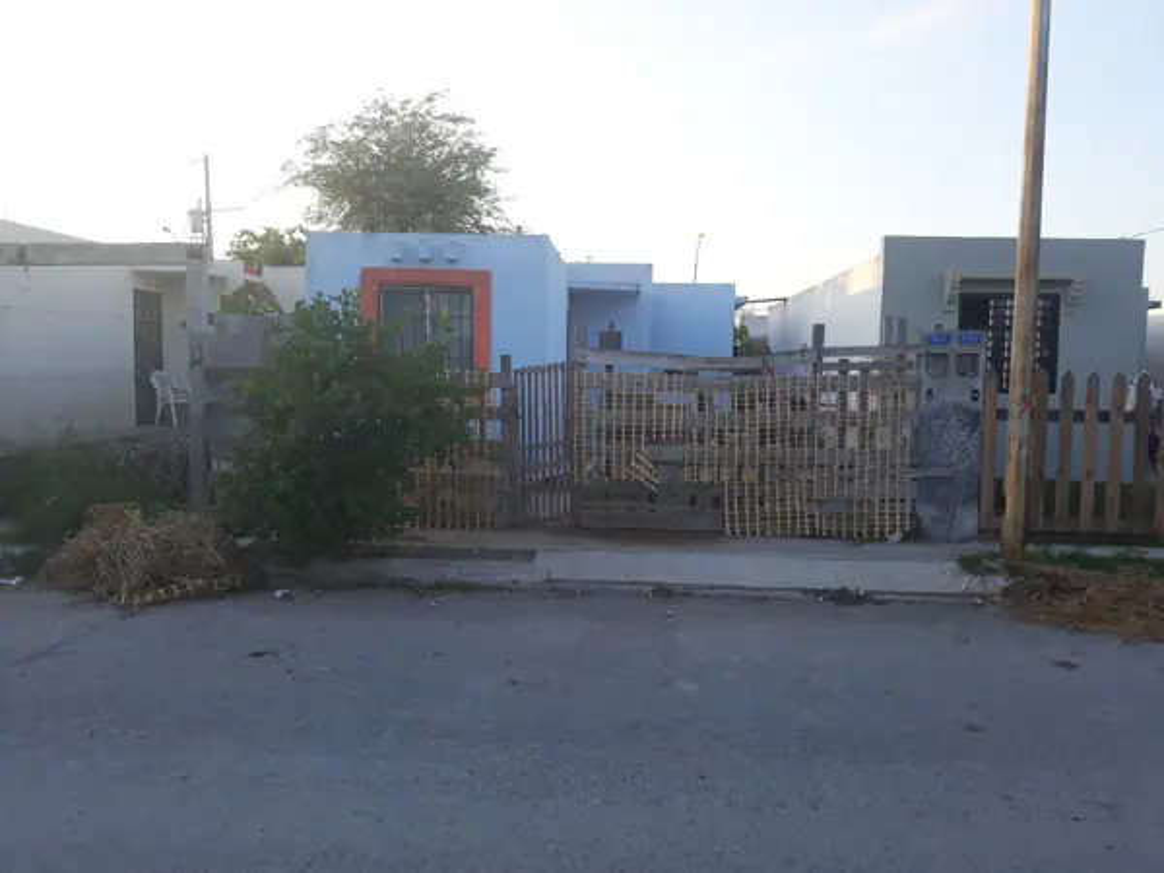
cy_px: 436
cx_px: 582
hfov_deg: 65.3
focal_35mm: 27
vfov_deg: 51.4
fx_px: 908
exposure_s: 1/332
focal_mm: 3.71
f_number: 1.7
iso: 40
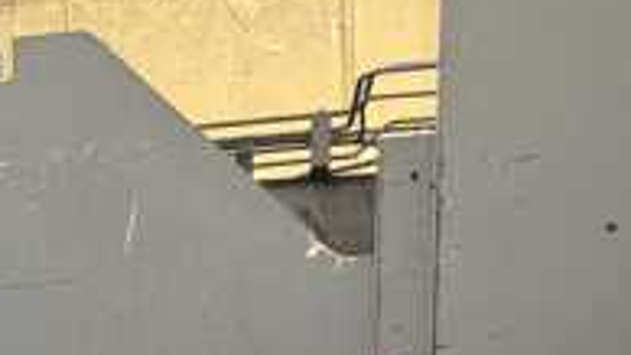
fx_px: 1807
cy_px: 801
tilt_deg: -4.3
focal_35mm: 108
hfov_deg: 17.7
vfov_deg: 10.0
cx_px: -319
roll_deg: +2.0
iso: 200
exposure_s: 1/60
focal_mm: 6.76
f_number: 1.78
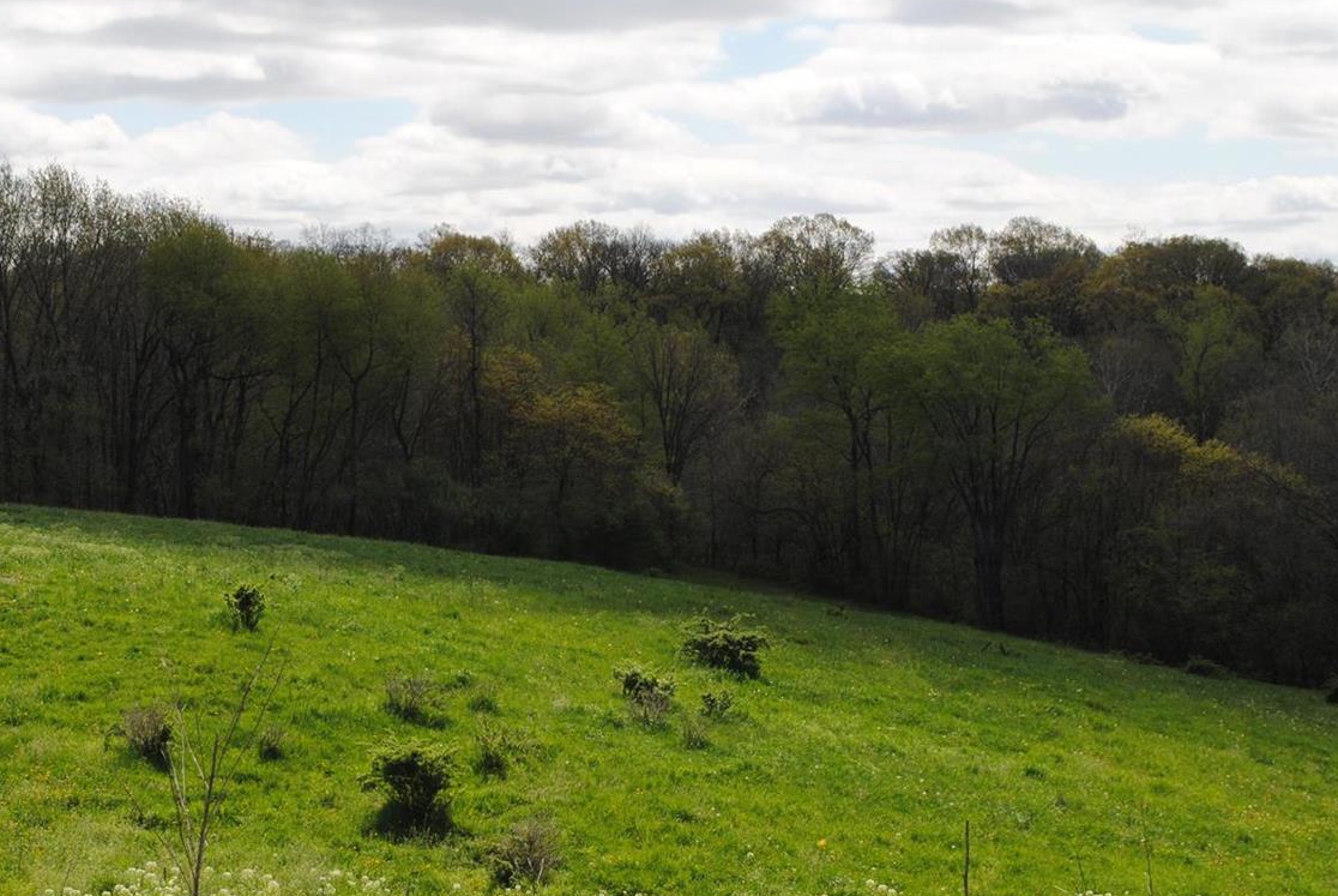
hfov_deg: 23.6
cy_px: 323
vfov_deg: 15.9
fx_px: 3200
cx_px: 547
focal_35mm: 86
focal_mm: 40
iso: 100
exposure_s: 1/200
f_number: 9
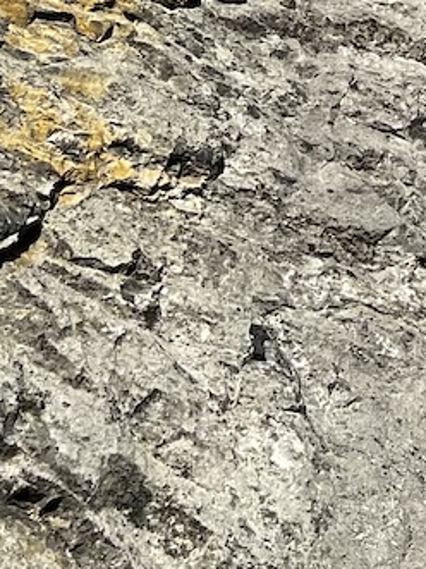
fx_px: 1855
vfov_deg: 15.1
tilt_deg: +52.0
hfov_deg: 12.0
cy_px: -462
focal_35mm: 113
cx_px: 790
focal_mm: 5.7
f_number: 1.5
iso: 50
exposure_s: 1/4831
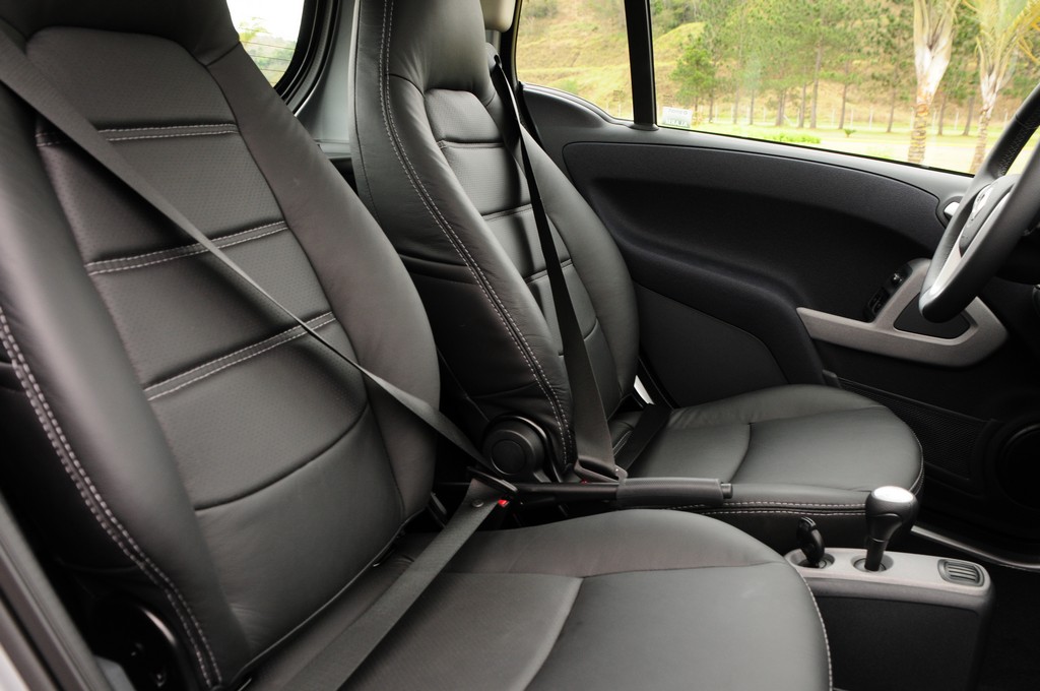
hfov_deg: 67.4
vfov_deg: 47.8
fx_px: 779
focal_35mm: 27
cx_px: 520
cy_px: 346
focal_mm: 18
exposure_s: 1/125
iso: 400
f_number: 6.3
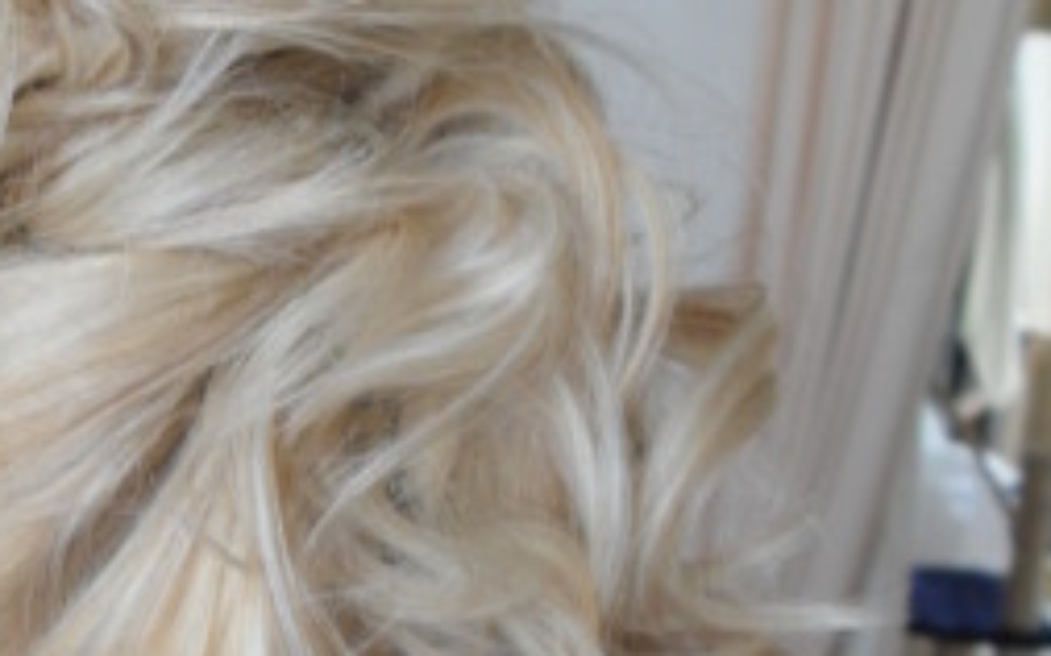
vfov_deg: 17.2
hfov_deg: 27.2
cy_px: 531
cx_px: 307
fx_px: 2148
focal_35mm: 75
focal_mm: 6.2
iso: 160
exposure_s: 1/45
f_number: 2.8
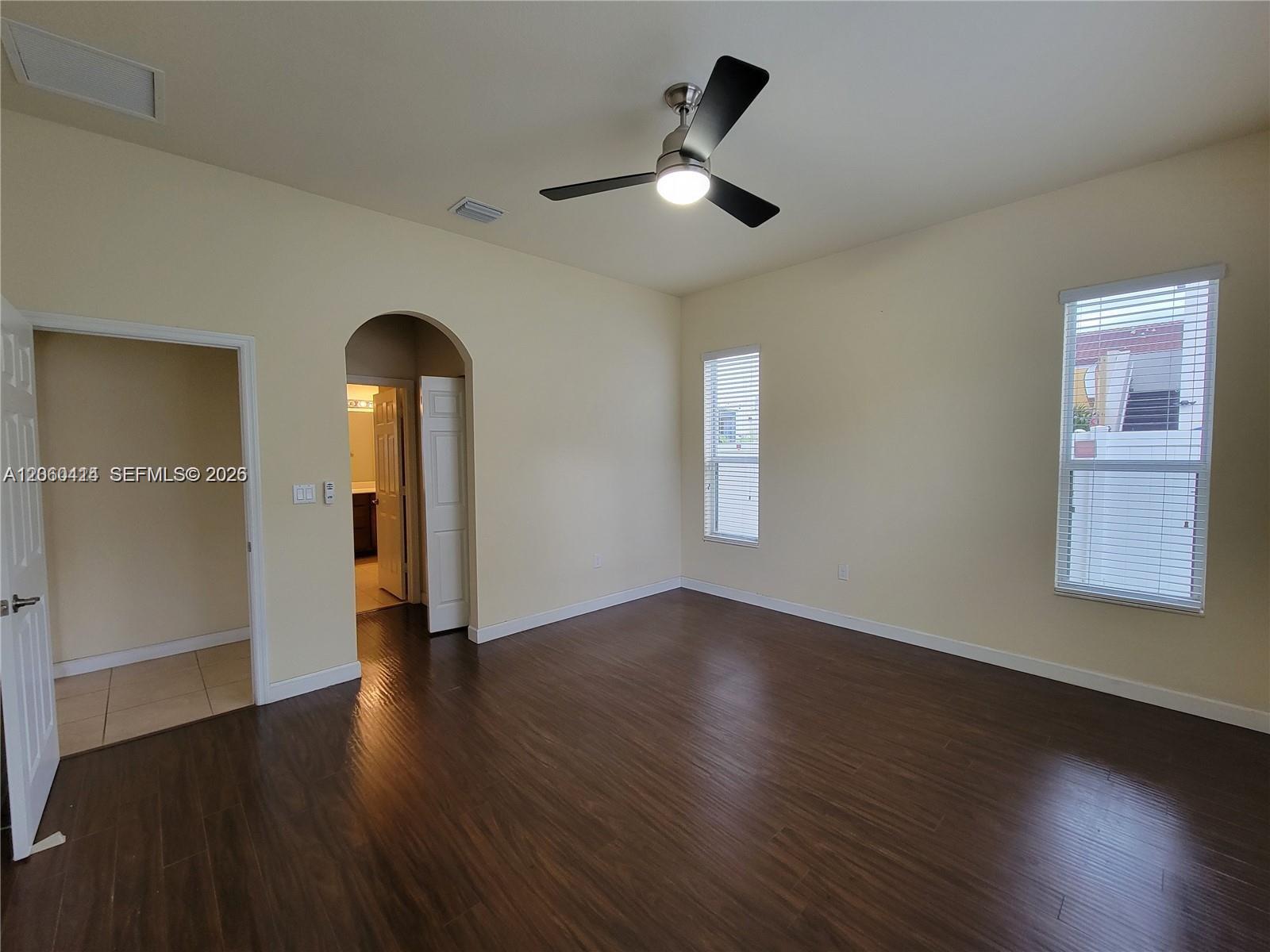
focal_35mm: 13
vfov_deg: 89.9
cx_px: 635
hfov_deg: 106.2
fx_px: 477
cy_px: 476
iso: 250
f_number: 2.2
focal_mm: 2.2
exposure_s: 1/60
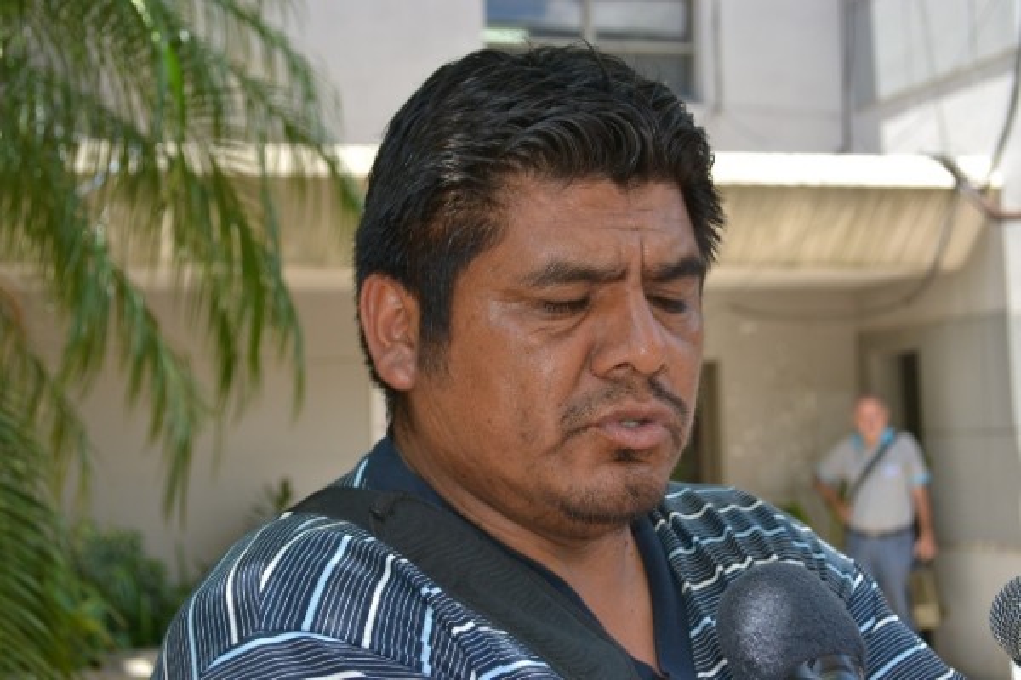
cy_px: 340
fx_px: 1702
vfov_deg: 22.6
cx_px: 510
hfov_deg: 33.4
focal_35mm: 60
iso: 140
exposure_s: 1/125
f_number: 5.3
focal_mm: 40
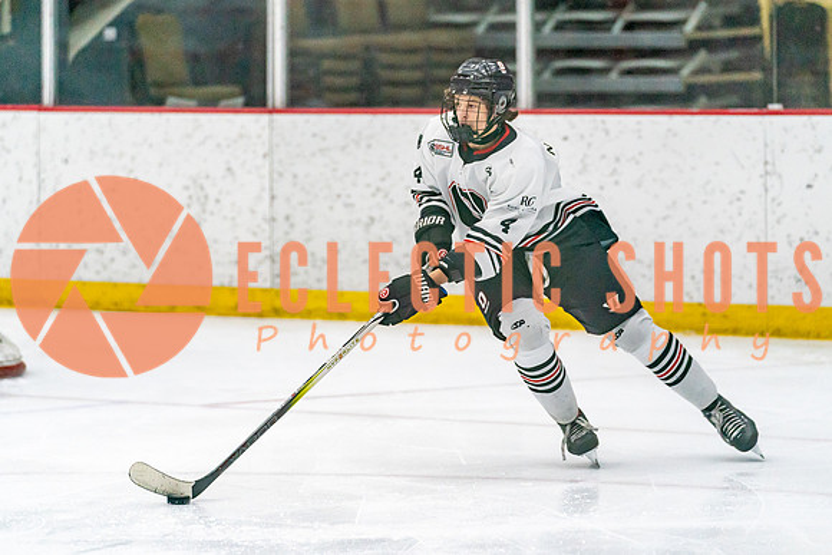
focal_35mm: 203
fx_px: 4695
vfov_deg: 6.8
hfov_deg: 10.1
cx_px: 416
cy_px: 265
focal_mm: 162
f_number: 2.8
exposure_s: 1/1250
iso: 3200
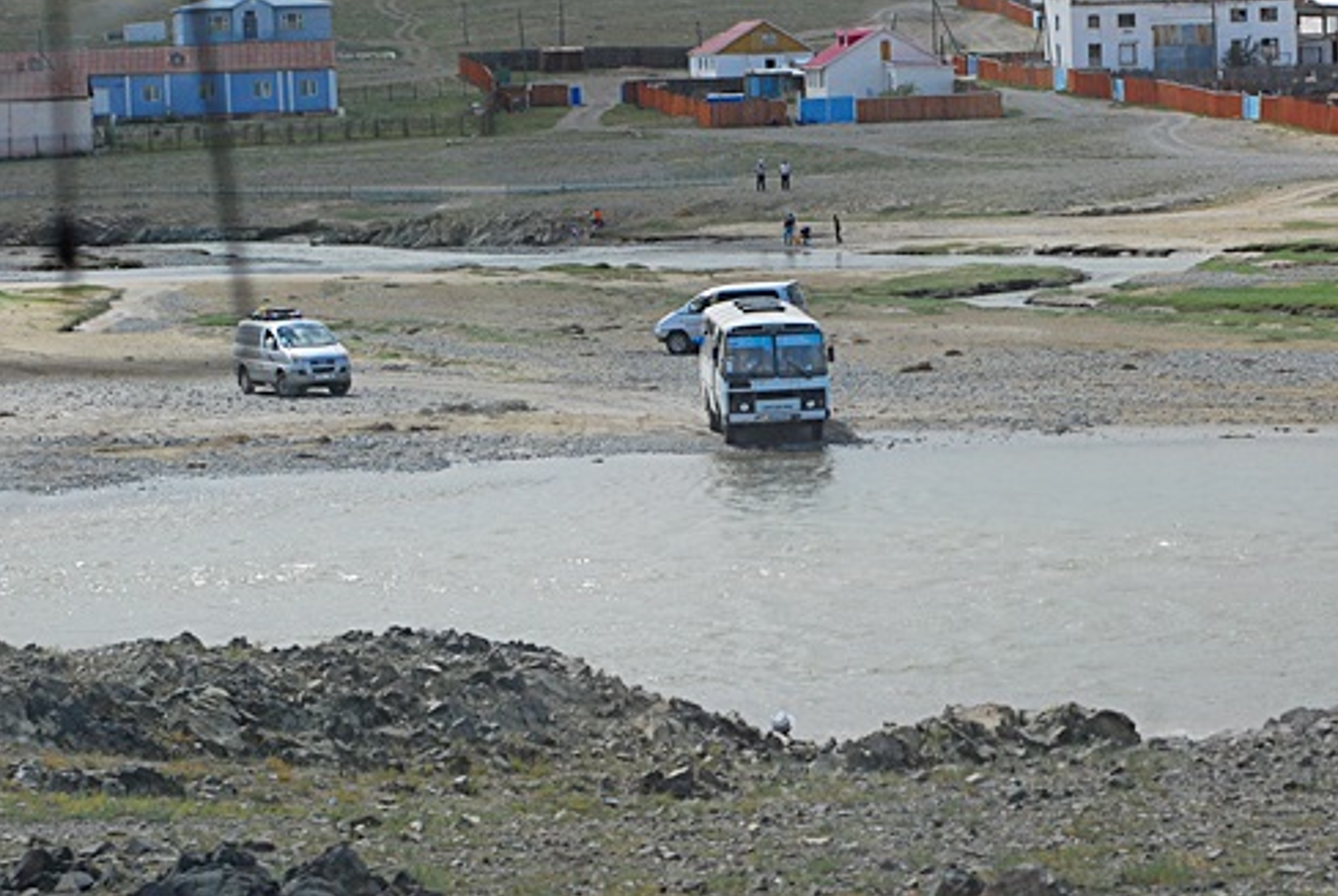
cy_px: 501
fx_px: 4578
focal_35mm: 123
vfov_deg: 11.2
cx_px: 995
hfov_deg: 16.5
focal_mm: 50
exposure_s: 1/2000
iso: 400
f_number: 5.6
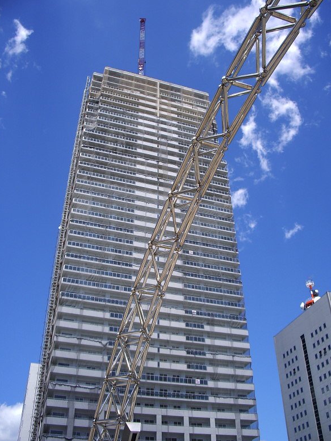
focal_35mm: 36
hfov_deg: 39.6
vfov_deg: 51.4
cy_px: 222
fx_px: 459
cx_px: 165
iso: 80
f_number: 4.3
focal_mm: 5.8
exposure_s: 1/400
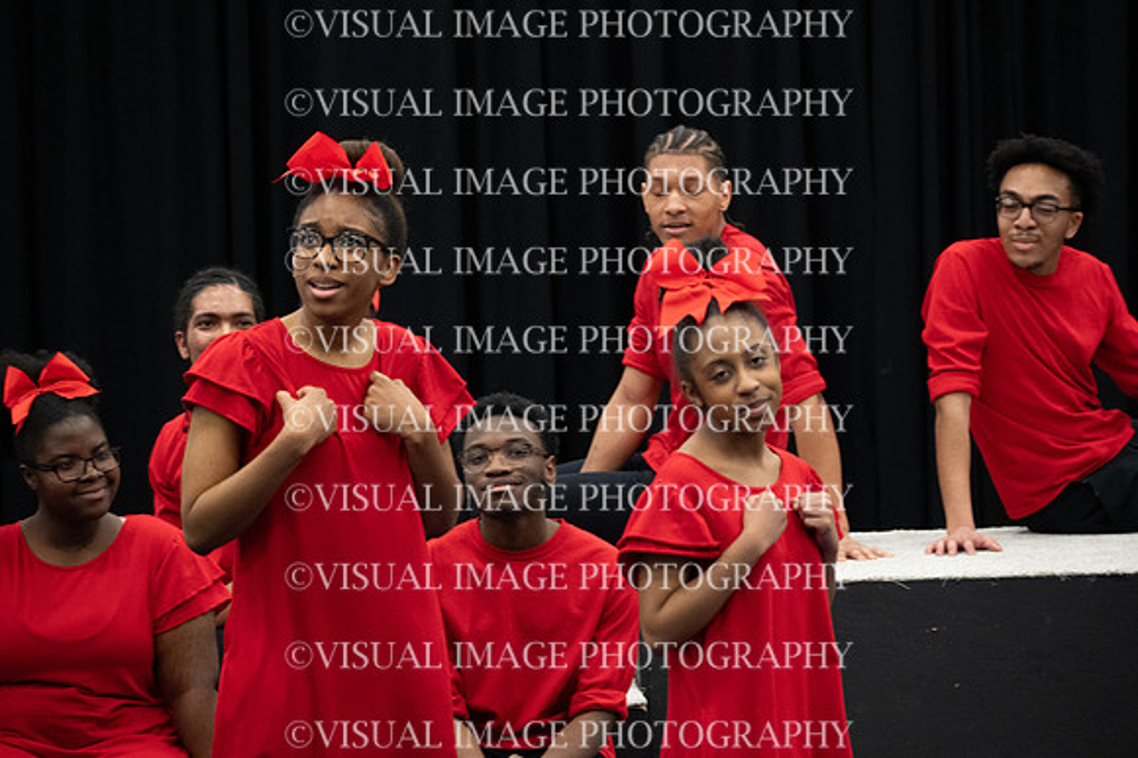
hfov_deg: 13.9
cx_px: 569
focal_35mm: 148
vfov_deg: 9.3
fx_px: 4676
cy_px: 379
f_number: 6.3
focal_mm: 148
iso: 8000
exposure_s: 1/125
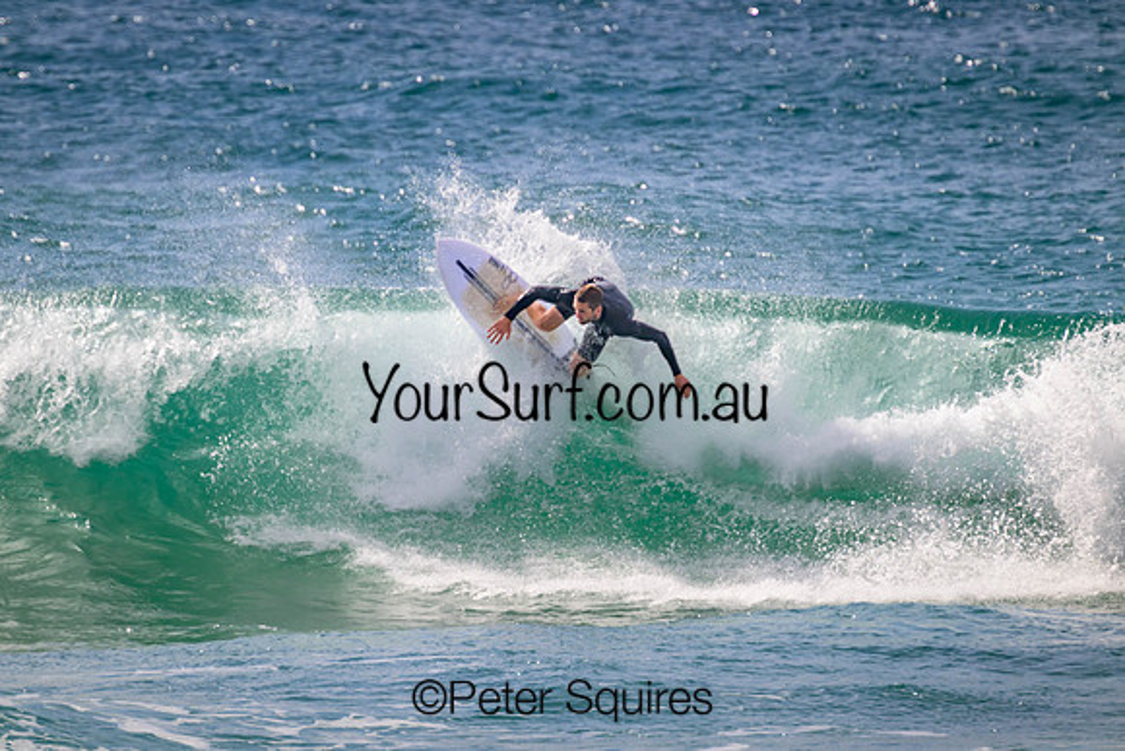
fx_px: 25005
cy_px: 376
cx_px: 562
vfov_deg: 1.7
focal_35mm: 800
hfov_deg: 2.6
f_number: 11
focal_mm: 800
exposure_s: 1/2000
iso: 800
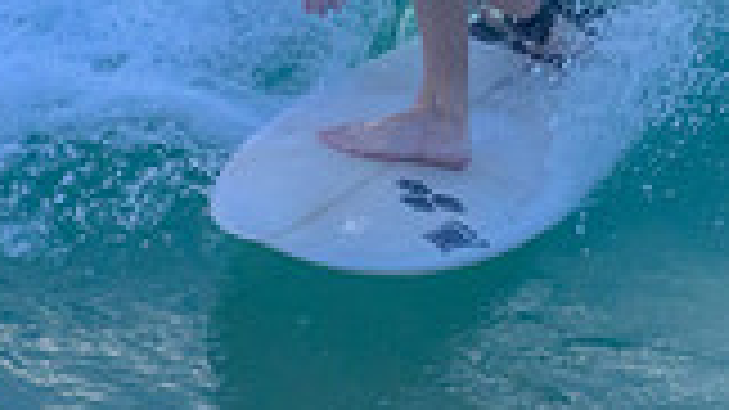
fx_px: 61585
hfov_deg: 0.7
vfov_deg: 0.4
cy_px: -214
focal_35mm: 3187
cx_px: 122
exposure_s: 1/2000
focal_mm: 850
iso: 5000
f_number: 11
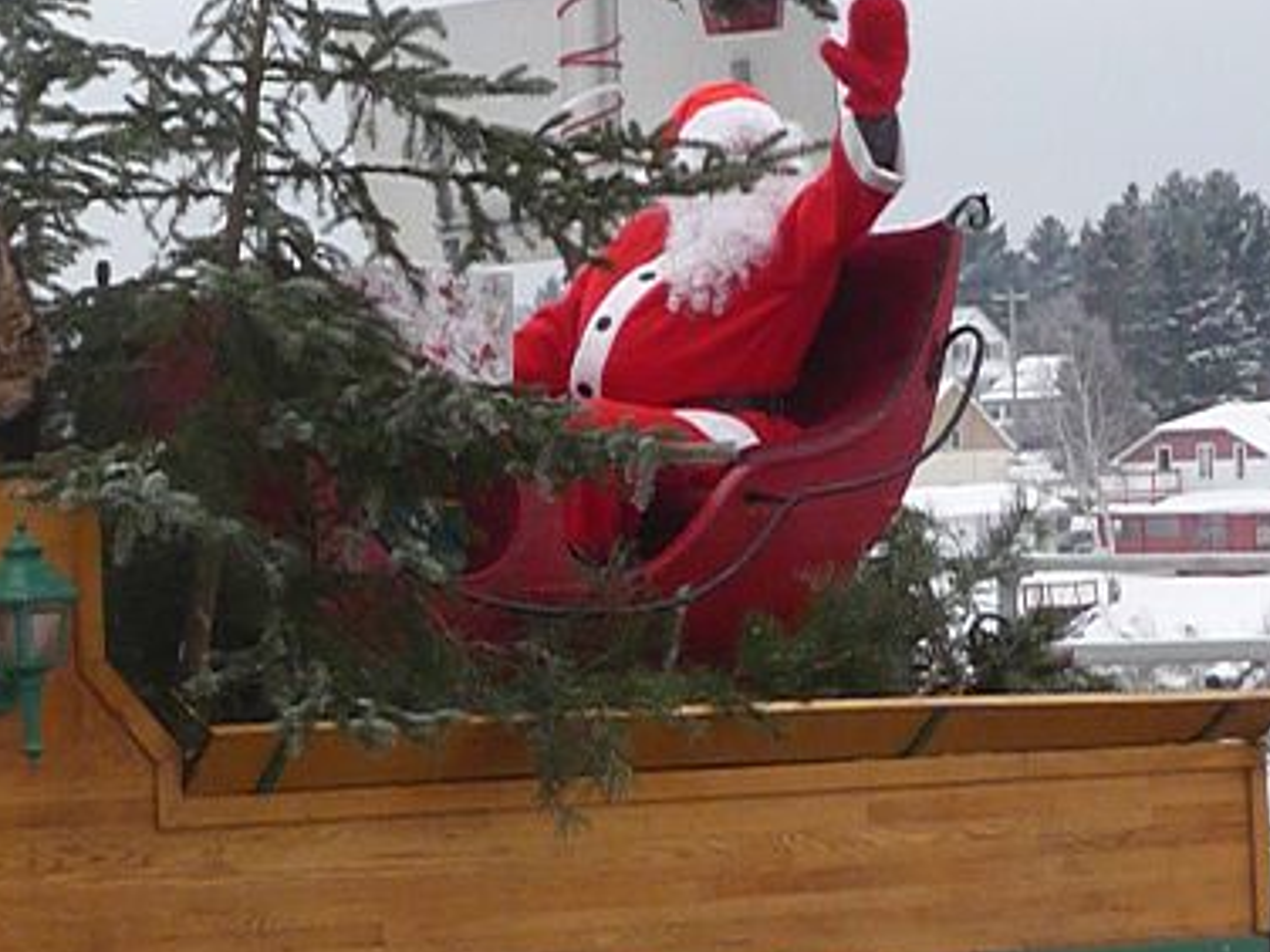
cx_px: -41
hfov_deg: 14.7
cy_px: 601
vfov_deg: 11.2
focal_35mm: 132
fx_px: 4843
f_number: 10
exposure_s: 1/250
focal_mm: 10.5
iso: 500
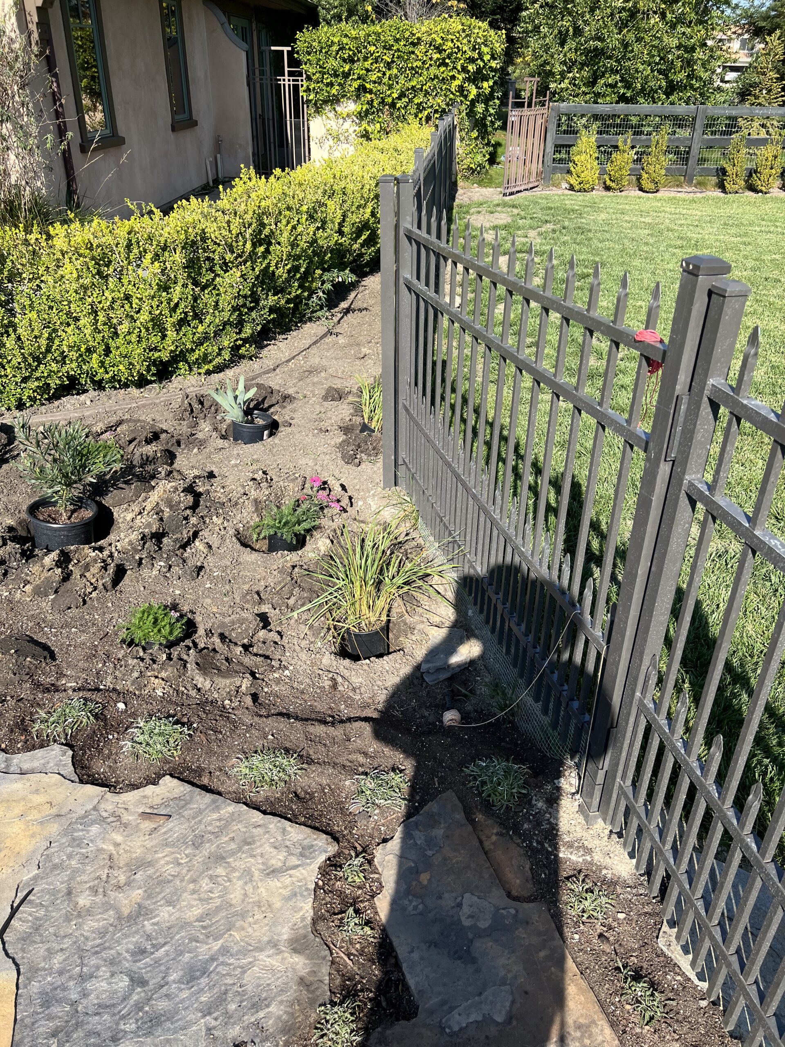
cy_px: 524
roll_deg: -0.3
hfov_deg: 53.1
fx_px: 786
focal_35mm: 26
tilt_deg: -28.9
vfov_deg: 67.3
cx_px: 392
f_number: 1.5
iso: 50
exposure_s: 1/2252
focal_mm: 5.7
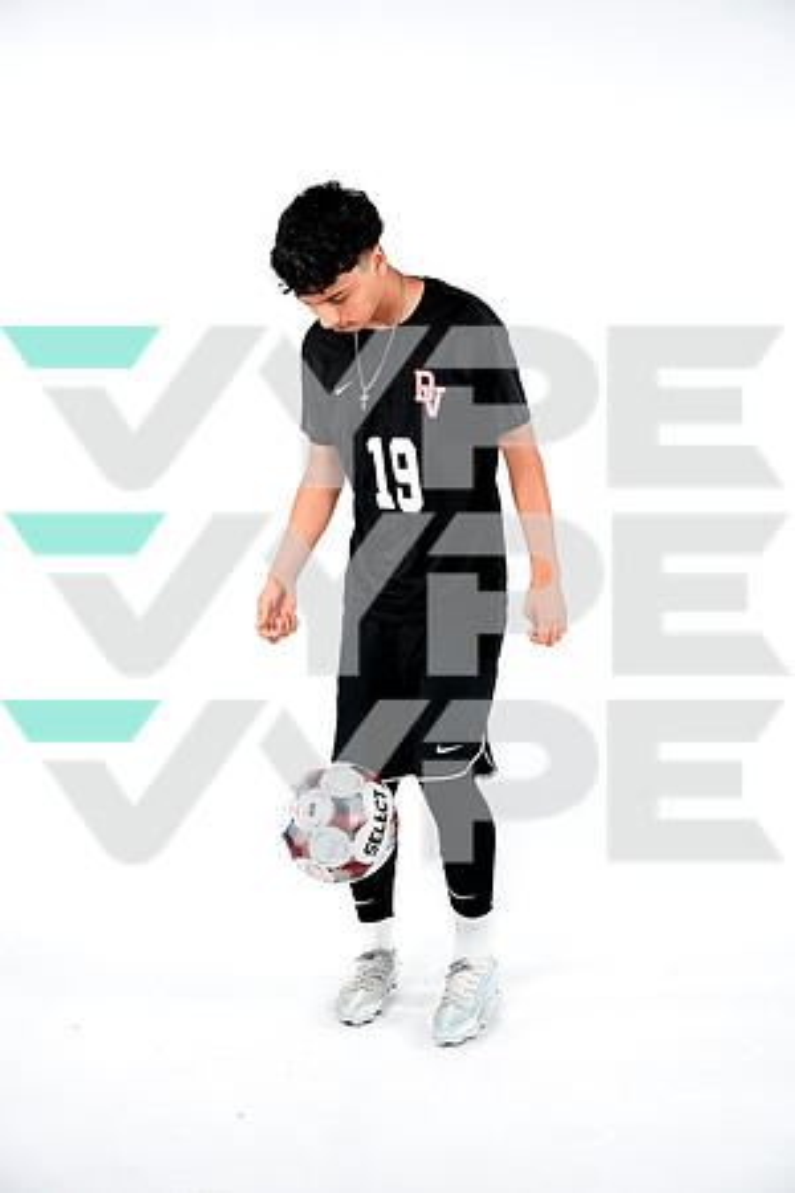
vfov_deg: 47.3
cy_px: 596
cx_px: 398
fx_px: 1361
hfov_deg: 32.6
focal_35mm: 41
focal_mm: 41.1
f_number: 4.5
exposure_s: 1/250
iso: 160
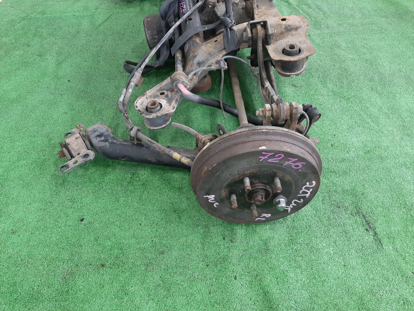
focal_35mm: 26
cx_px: 207
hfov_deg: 67.3
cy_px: 156
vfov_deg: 53.1
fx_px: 311
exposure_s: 1/33
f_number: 1.7
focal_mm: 3.93
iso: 196
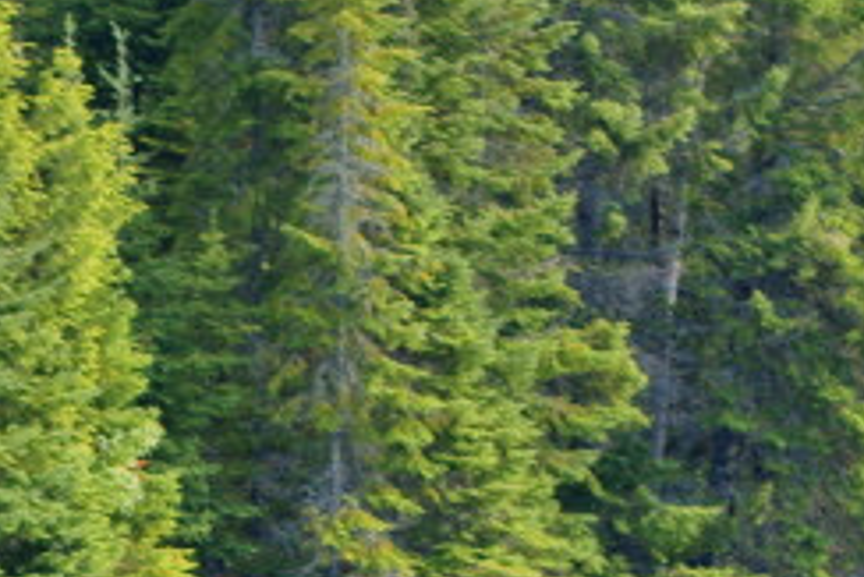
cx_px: -372
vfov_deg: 2.8
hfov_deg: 4.2
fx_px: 11791
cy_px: 724
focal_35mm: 491
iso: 250
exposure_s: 1/160
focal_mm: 100
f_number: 7.1
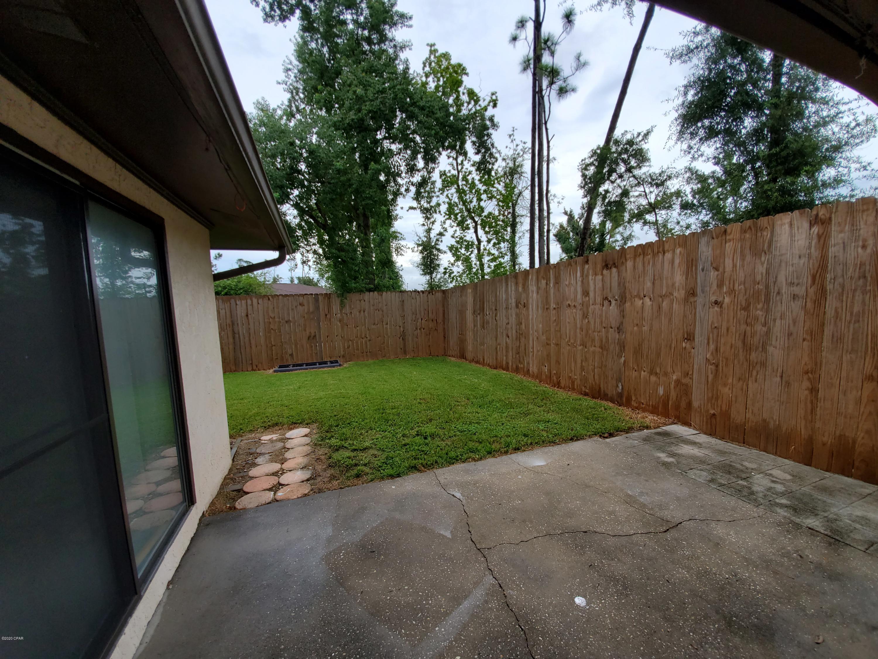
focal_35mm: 13
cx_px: 439
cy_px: 330
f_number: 2.2
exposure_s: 1/435
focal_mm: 1.8
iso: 50
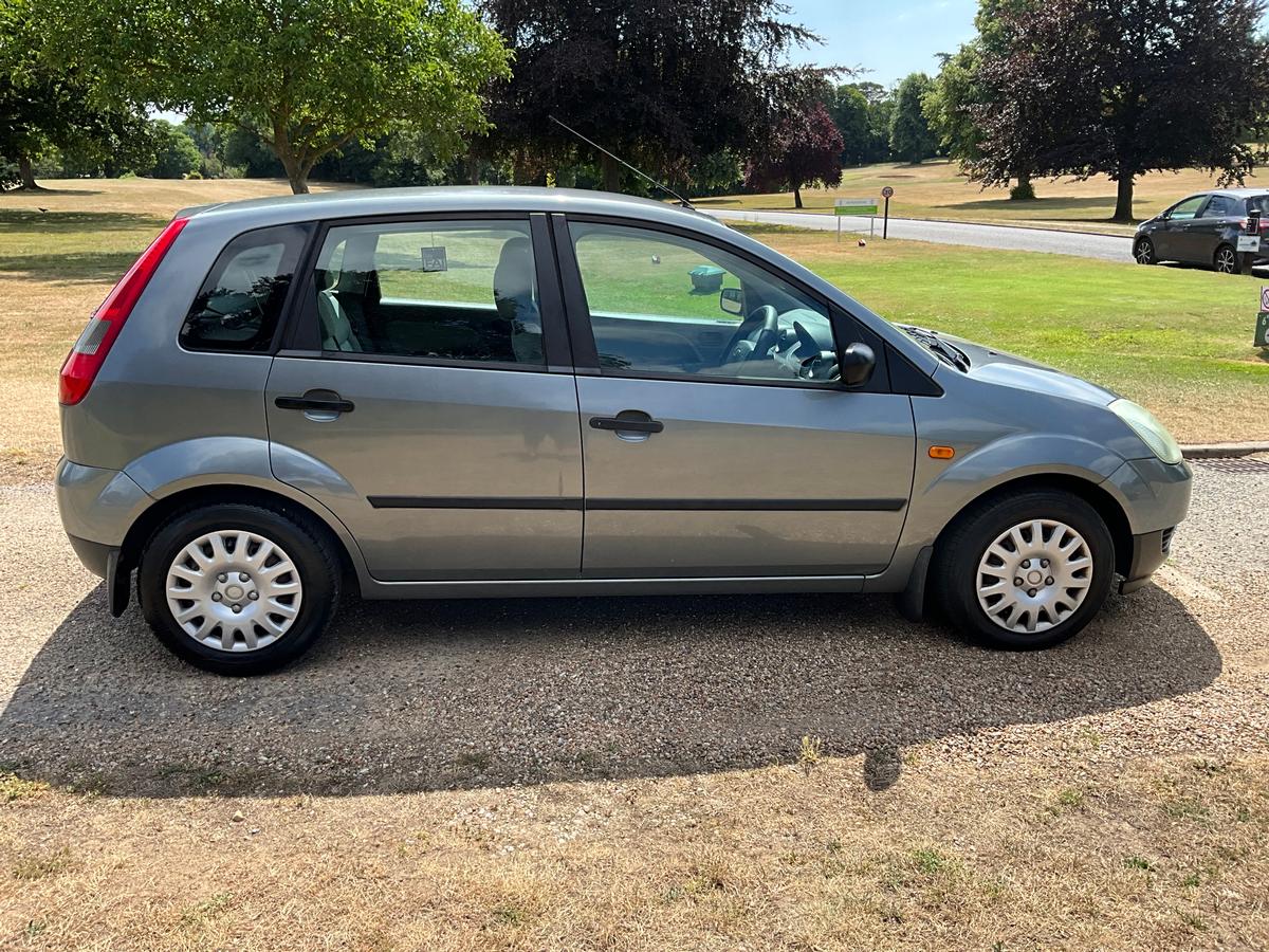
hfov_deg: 61.7
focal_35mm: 29
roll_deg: +0.9
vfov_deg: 48.2
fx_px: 1063
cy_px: 476
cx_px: 634
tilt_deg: -17.3
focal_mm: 3
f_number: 1.8
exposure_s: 1/842
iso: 25
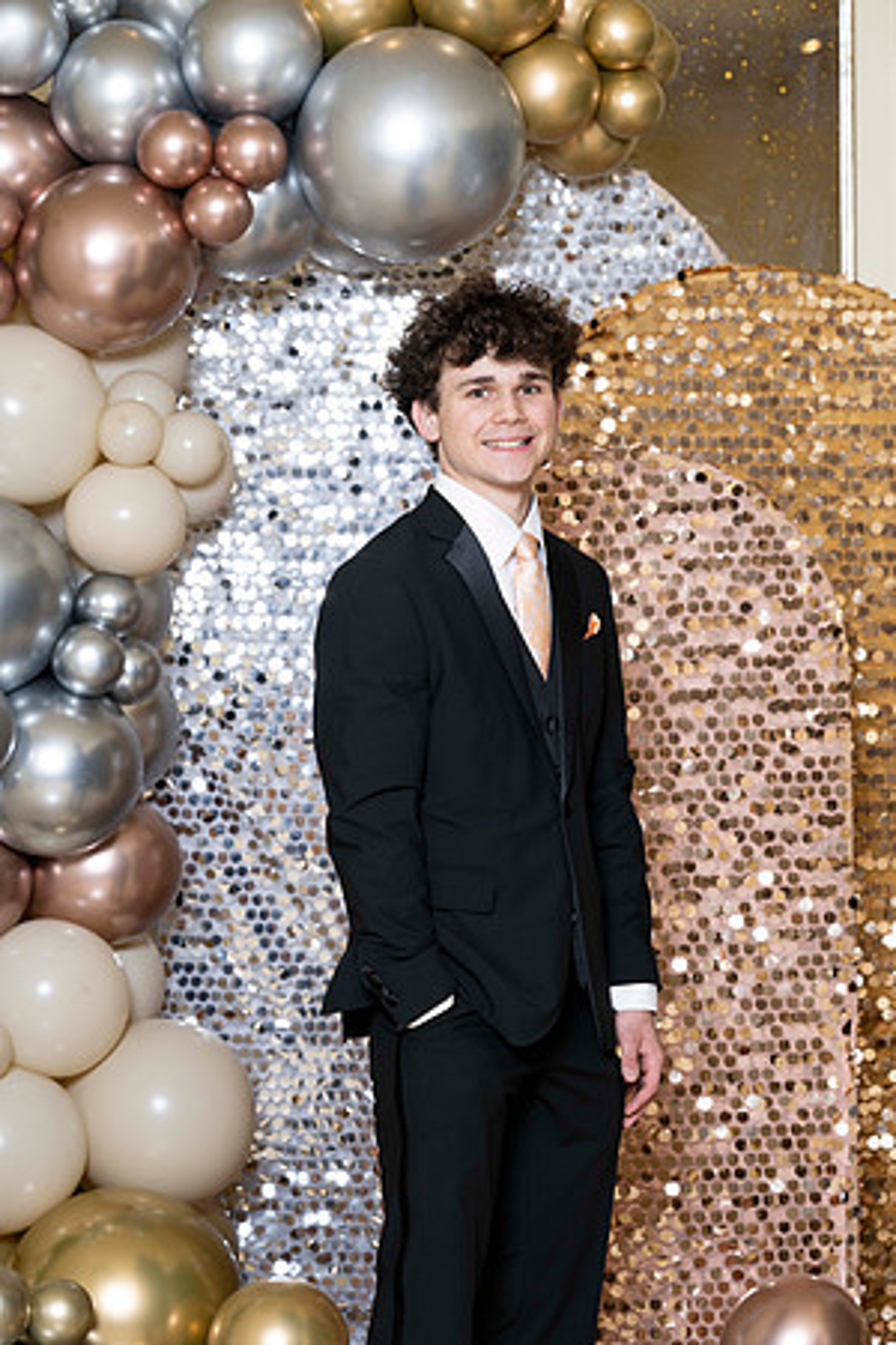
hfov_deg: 12.5
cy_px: 672
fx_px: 4106
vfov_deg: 18.6
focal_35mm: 110
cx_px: 448
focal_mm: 110
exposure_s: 1/200
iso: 250
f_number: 5.6
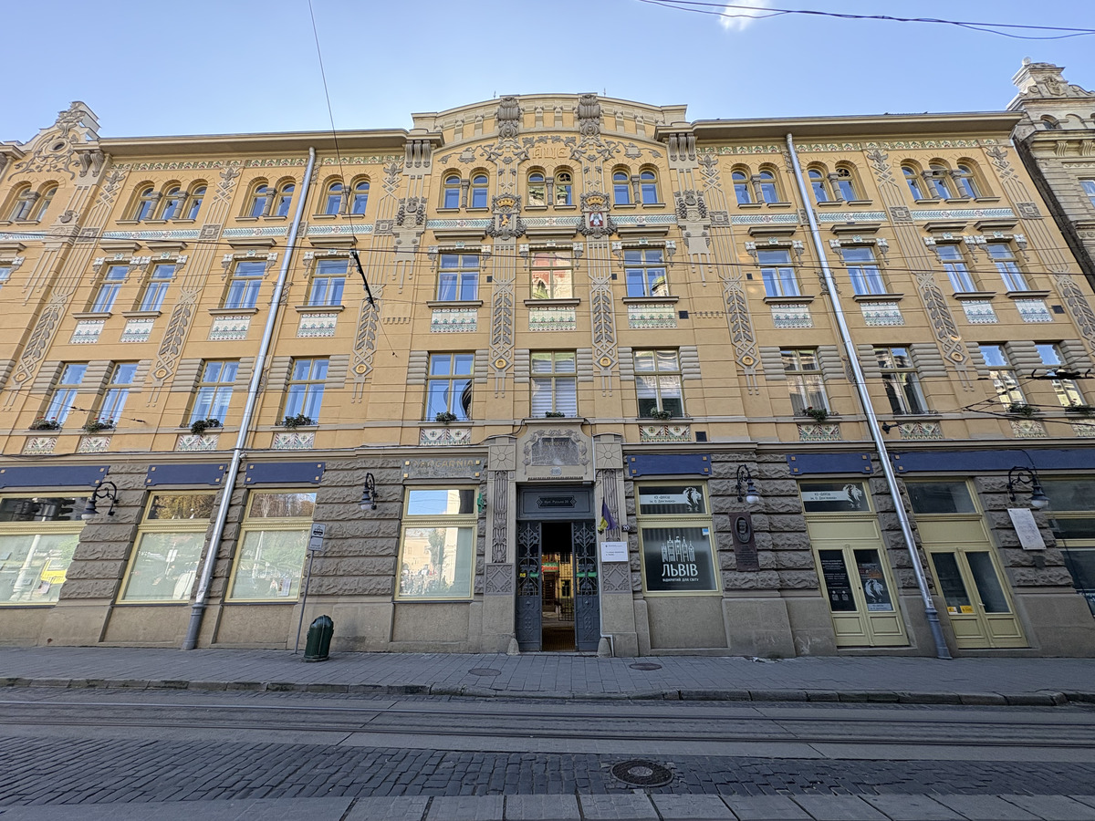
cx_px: 548
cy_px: 410
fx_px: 443
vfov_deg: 85.7
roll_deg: +0.6
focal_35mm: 14
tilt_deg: +21.6
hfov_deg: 102.1
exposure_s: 1/203
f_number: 2.2
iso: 40
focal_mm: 2.22
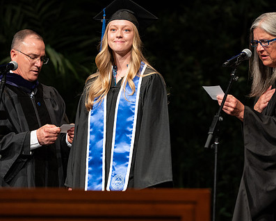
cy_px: 105
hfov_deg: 6.6
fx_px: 2403
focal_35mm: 294
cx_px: 162
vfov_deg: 5.3
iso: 2000
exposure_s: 1/160
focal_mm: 200
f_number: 2.8
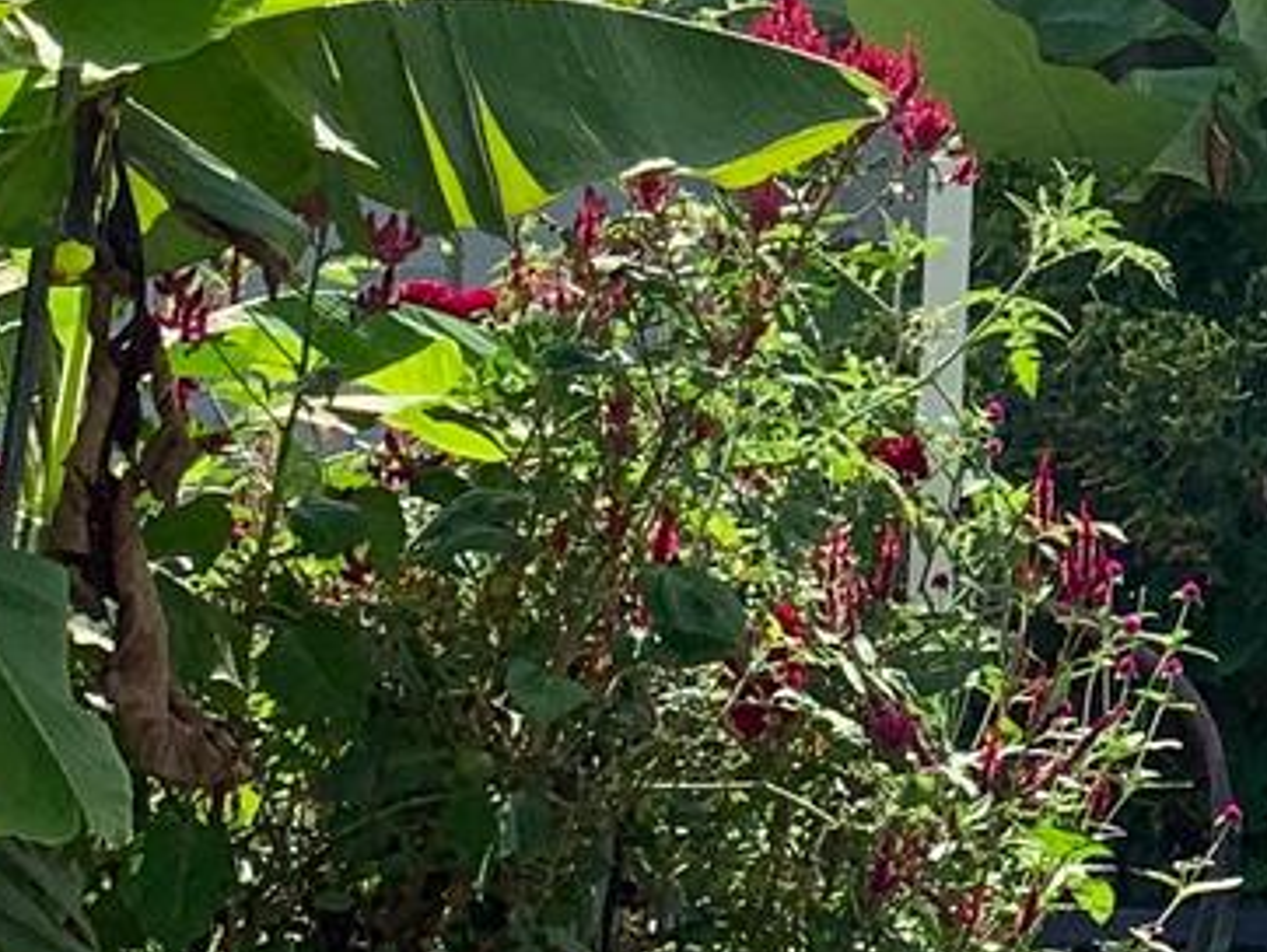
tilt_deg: +5.3
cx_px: 2135
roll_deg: +0.4
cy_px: -514
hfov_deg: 12.5
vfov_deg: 9.8
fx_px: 5384
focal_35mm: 147
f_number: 1.8
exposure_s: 1/2915
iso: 25
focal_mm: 4.25
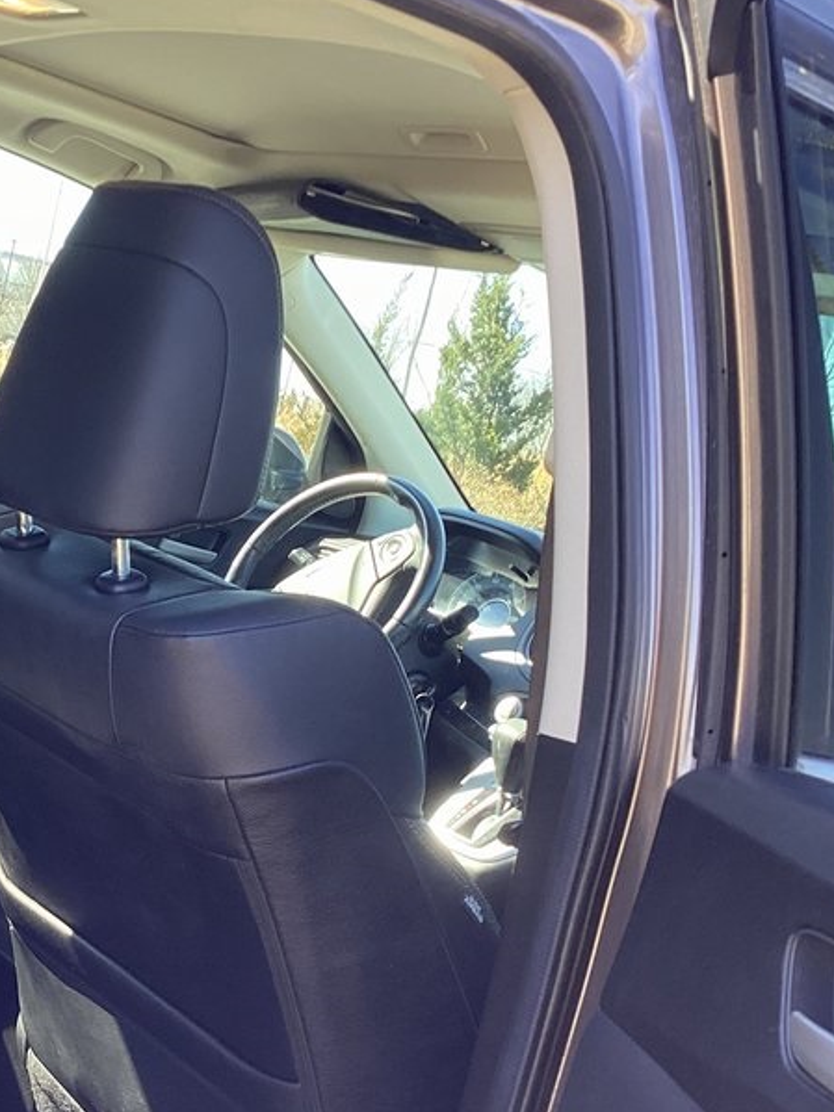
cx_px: -11
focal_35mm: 53
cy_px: 640
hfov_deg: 26.0
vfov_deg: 36.1
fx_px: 1703
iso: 64
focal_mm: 3.3
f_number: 2.4
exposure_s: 1/120
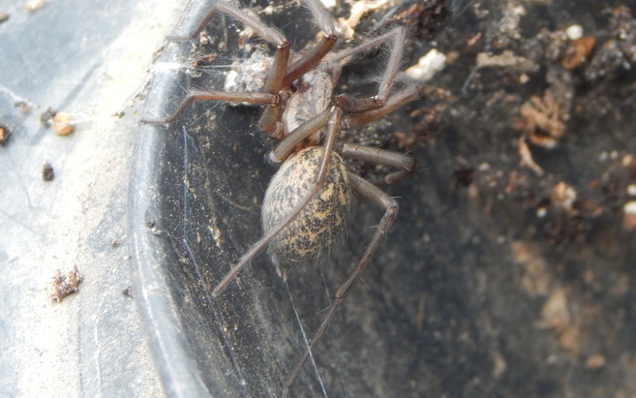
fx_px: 4941
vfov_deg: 4.6
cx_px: 354
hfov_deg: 7.4
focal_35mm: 285
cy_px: 187
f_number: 5.4
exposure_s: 1/30
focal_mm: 37.1
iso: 400
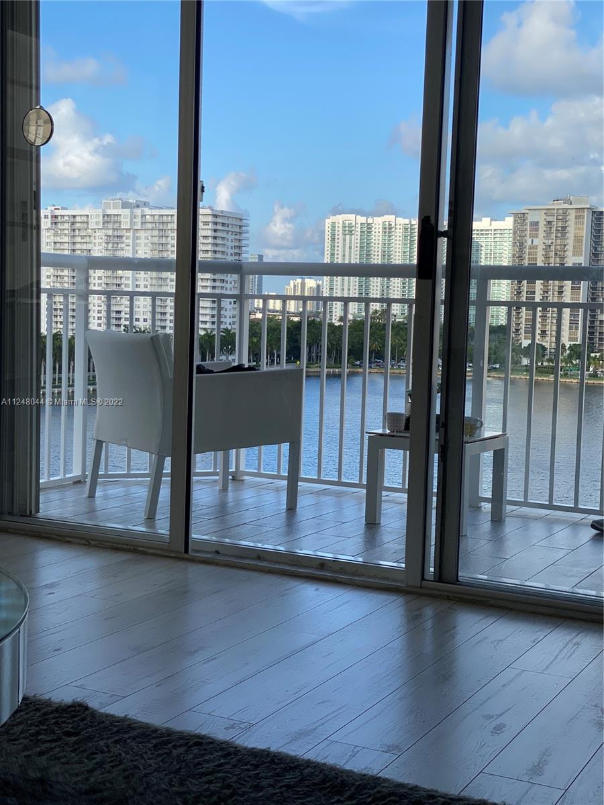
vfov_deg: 36.8
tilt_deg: -4.2
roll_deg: -2.0
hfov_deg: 28.0
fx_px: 1210
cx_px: 302
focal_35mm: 52
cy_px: 402
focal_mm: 6
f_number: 2
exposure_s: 1/657
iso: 20
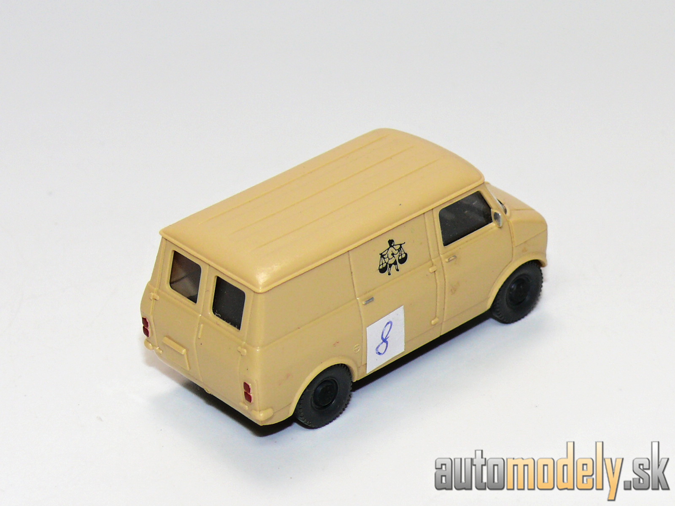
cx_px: 338
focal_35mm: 125
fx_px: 2437
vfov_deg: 11.9
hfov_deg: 15.8
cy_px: 253
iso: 100
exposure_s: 1/30
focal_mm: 14.8
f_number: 4
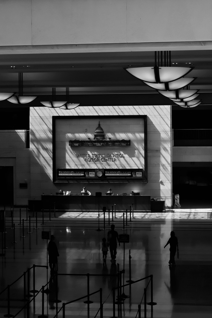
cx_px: 106
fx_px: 309
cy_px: 159
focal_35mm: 35
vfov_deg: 54.4
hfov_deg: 37.9
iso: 200
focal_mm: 23
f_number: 5.6
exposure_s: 1/240
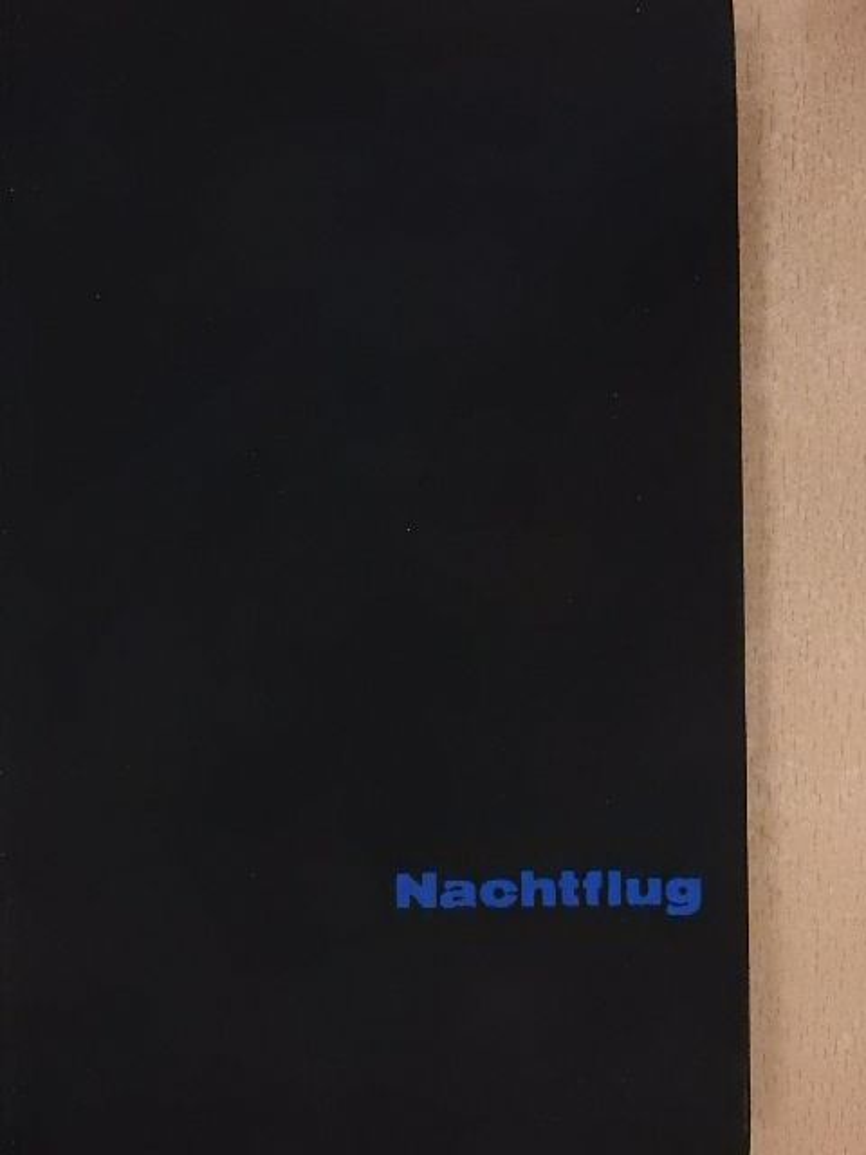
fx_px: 1668
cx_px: 433
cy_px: 578
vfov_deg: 38.2
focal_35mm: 50
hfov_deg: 29.1
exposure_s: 1/80
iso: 1600
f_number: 4
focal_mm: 9
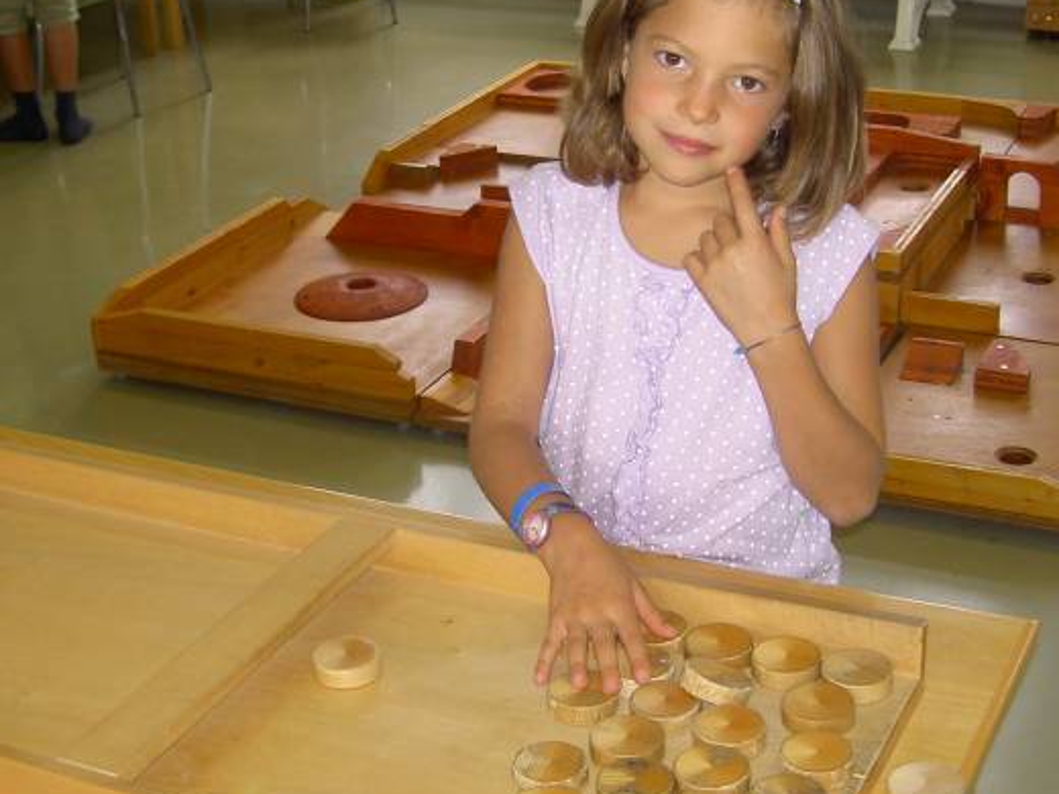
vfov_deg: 24.4
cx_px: 505
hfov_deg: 32.2
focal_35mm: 60
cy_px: 423
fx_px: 1836
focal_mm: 8
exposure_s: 1/60
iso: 100
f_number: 2.8
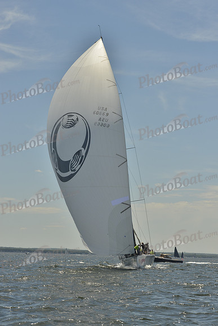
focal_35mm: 92
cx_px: 109
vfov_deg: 22.1
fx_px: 835
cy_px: 163
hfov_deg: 14.9
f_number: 10
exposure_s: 1/1600
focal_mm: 92
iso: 280
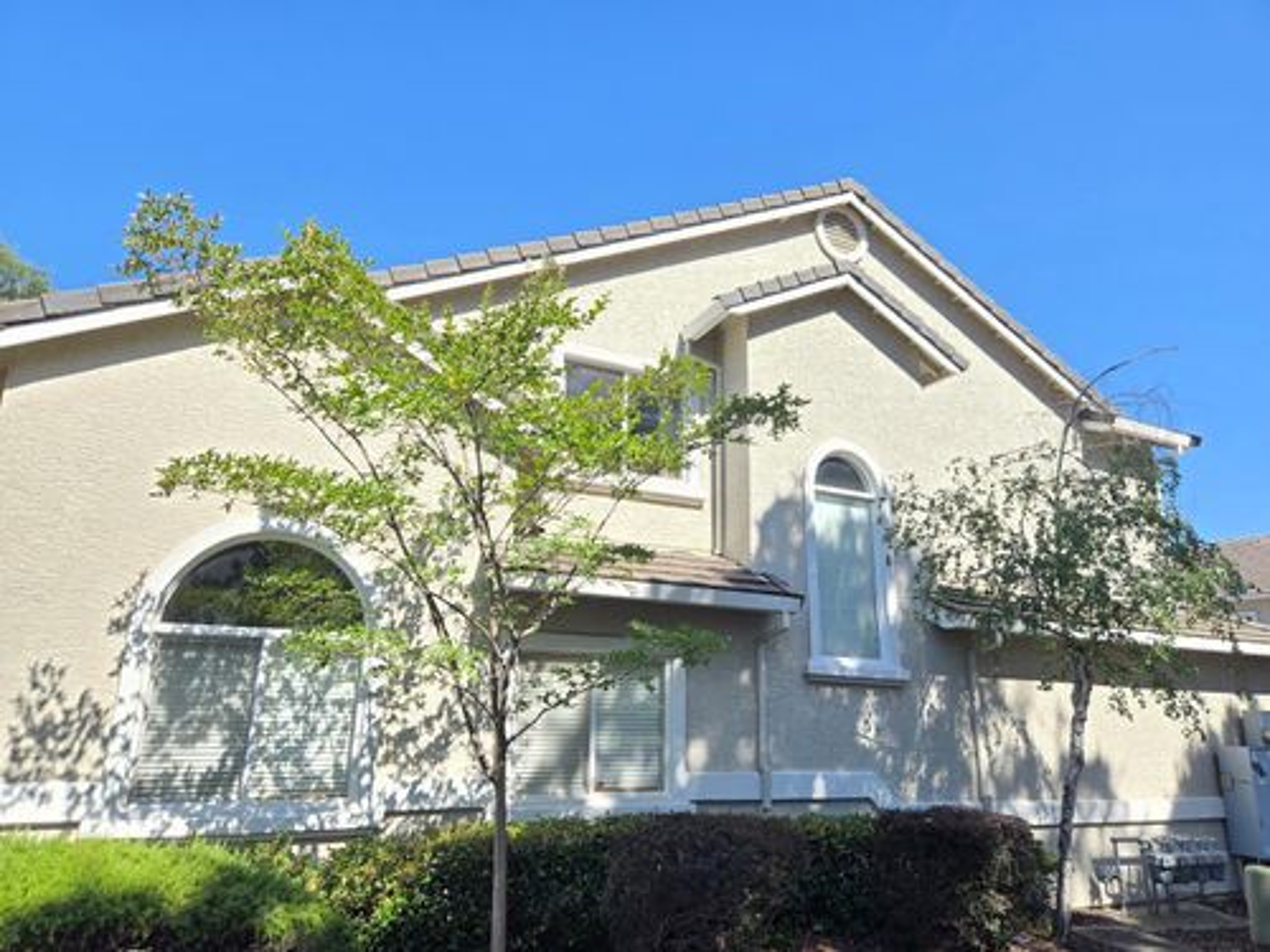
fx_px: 844
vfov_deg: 58.9
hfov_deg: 73.9
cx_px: 635
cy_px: 476
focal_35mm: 23
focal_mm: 5.4
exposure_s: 1/812
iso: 25
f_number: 1.8
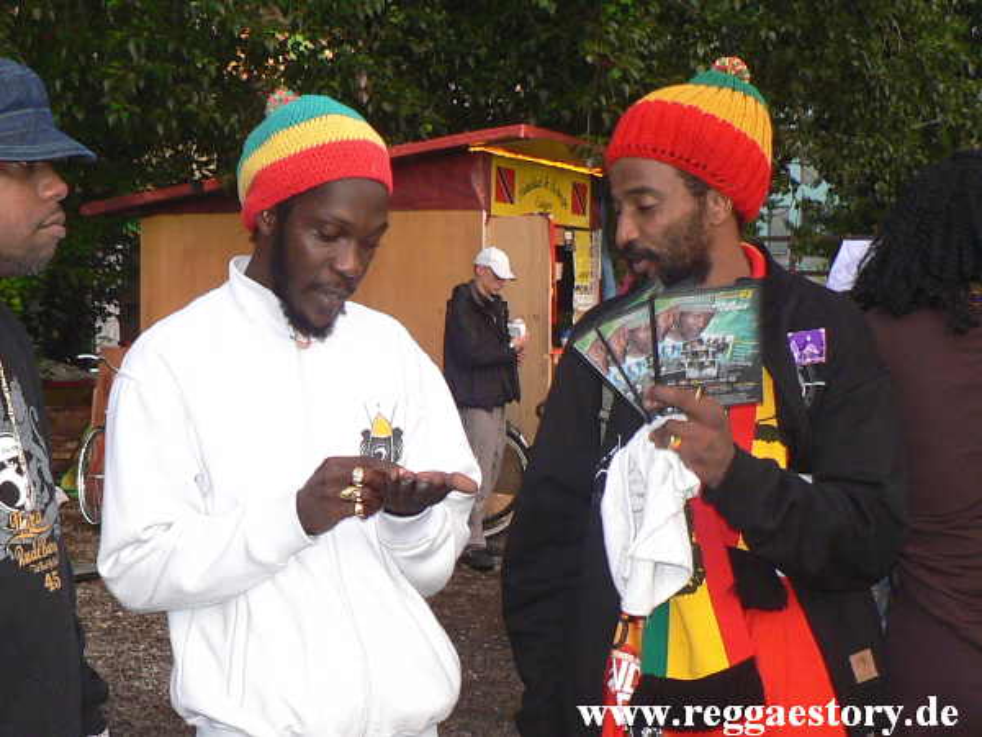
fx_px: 993
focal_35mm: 35
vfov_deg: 40.7
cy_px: 368
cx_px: 491
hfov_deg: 52.6
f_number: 2.8
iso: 200
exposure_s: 1/60
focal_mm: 6
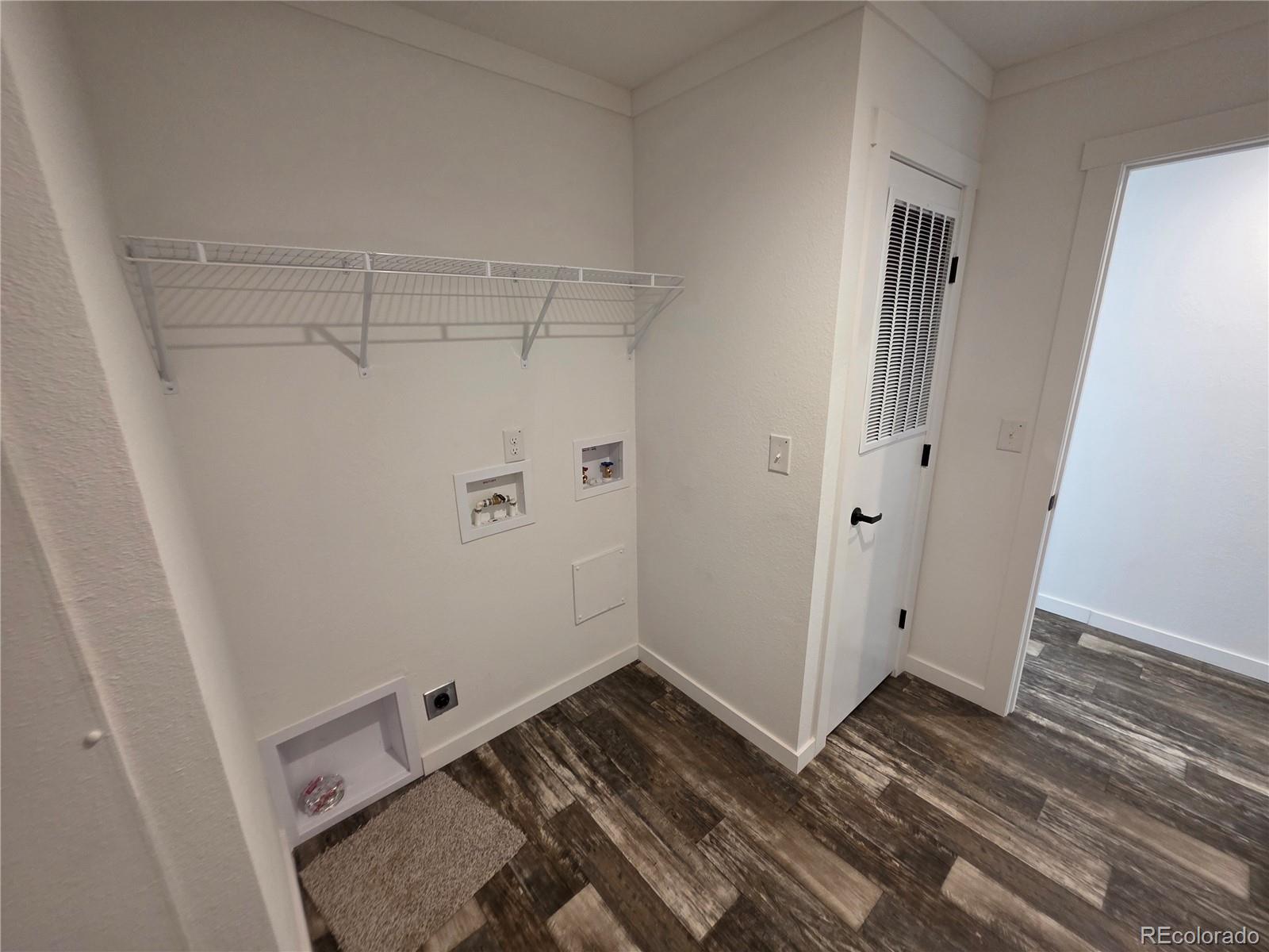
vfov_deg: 89.9
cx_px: 634
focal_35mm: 13
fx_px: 477
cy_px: 476
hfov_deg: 106.2
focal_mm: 2.2
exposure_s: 1/60
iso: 250
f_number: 1.9
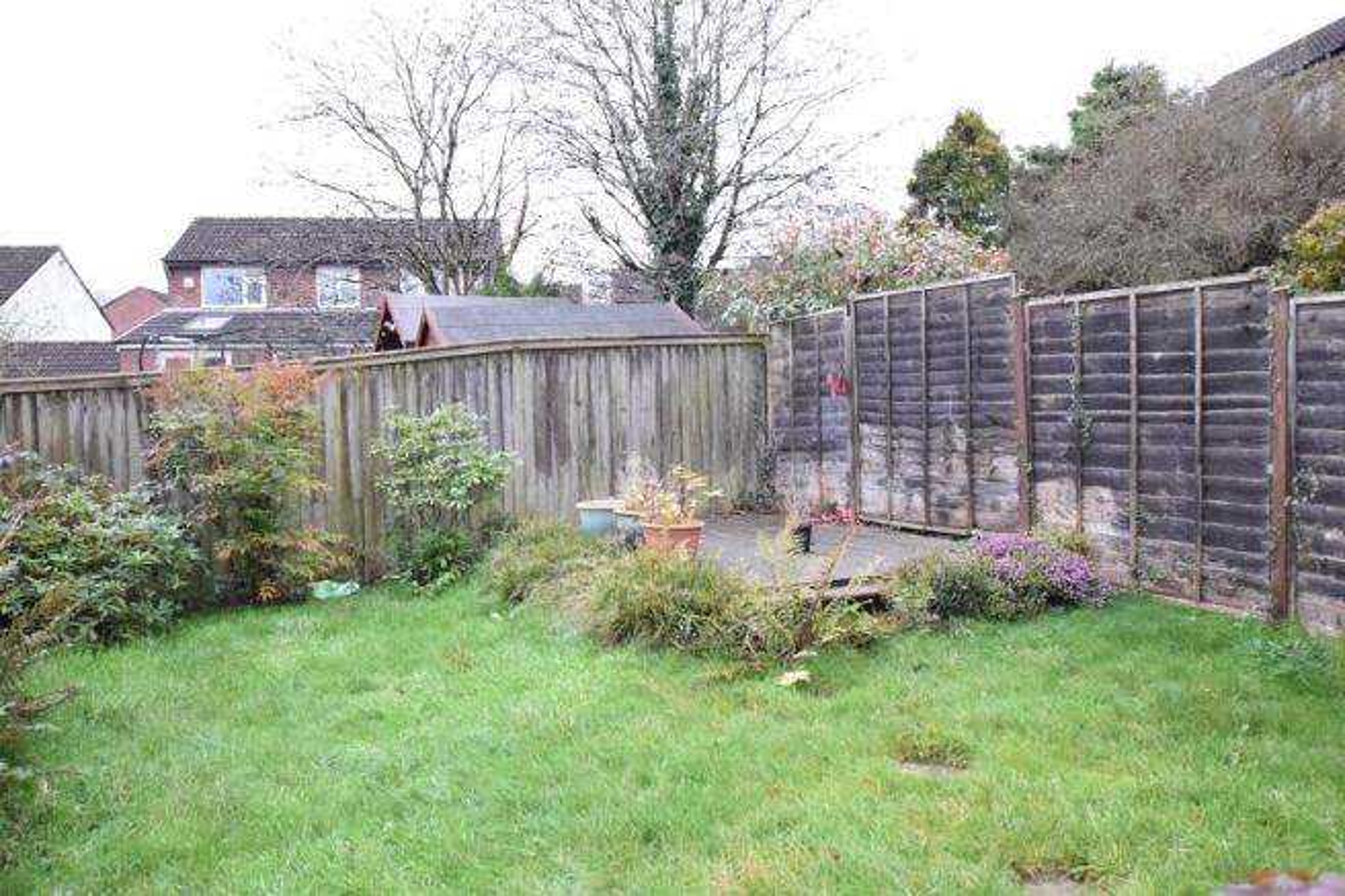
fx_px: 1120
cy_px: 448
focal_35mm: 30
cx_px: 672
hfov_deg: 61.9
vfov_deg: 43.6
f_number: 7.1
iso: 6400
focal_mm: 20
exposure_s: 1/200
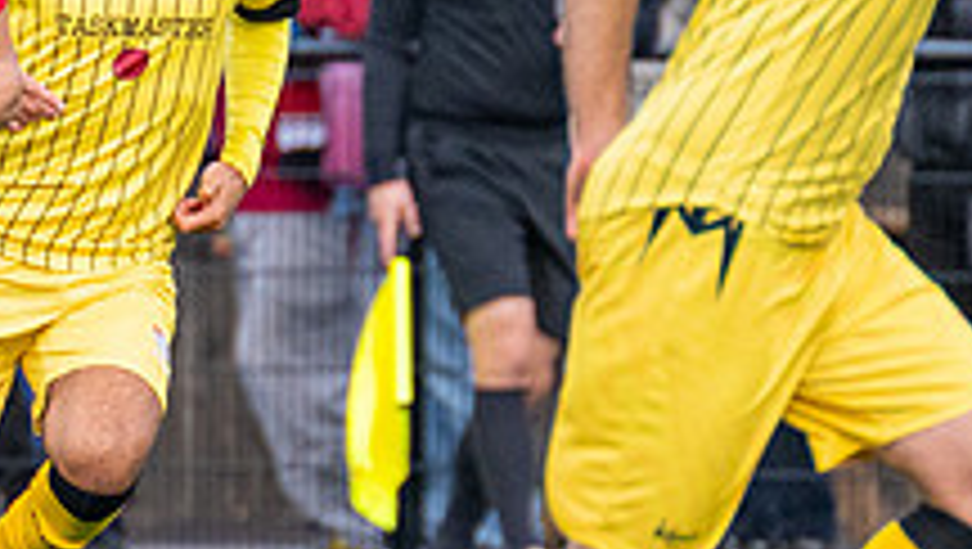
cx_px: -334
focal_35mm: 1902
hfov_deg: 1.1
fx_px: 49070
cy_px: -59
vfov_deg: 0.6
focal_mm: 280
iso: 800
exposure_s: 1/1600
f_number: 4
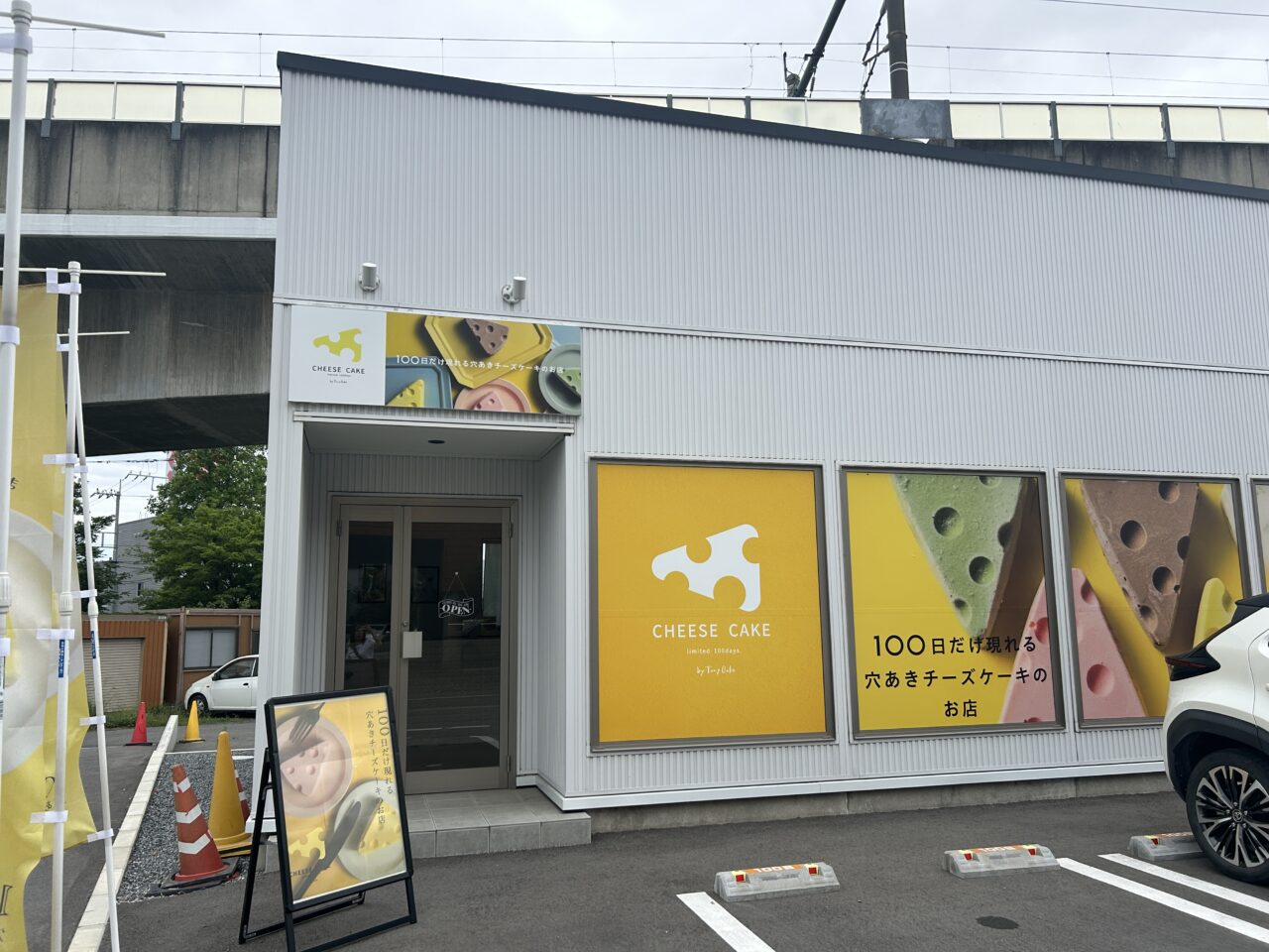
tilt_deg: +8.0
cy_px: 476
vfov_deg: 53.1
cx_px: 634
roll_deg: +0.6
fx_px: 953
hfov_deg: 67.3
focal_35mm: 26
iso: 50
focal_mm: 5.7
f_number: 1.5
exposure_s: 1/3571
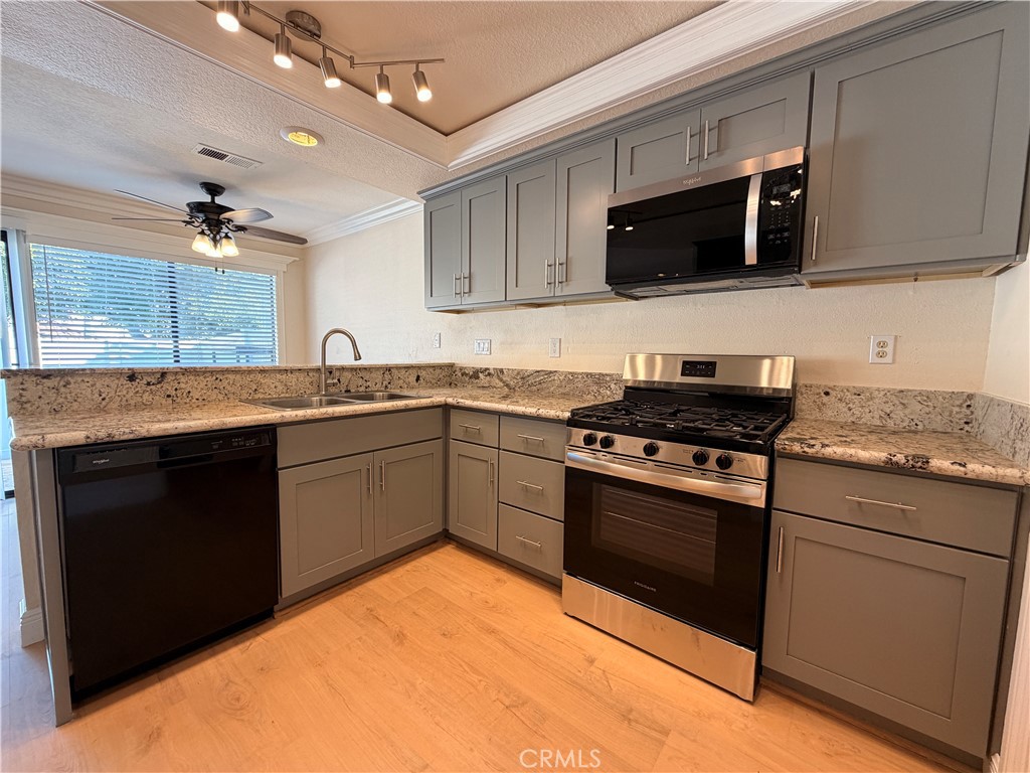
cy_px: 386
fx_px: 417
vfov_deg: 85.7
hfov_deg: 102.1
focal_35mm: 14
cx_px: 515
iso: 125
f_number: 2.2
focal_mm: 2.22
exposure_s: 1/120
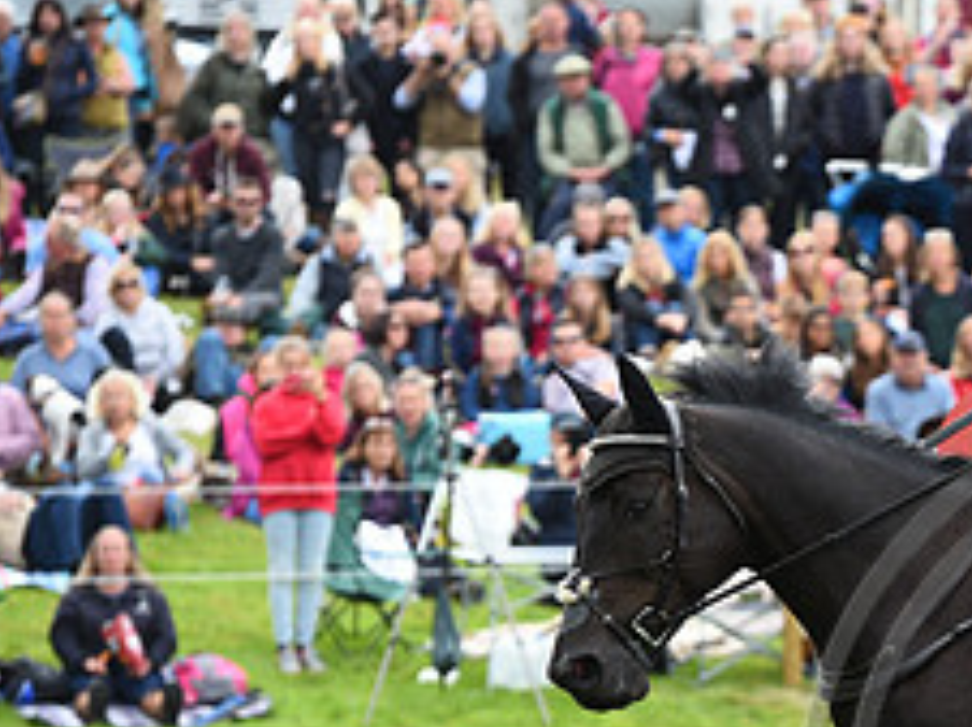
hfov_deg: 4.9
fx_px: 11416
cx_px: 1239
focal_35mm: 407
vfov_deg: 3.6
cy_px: 757
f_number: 5.6
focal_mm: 165
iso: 900
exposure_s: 1/1250
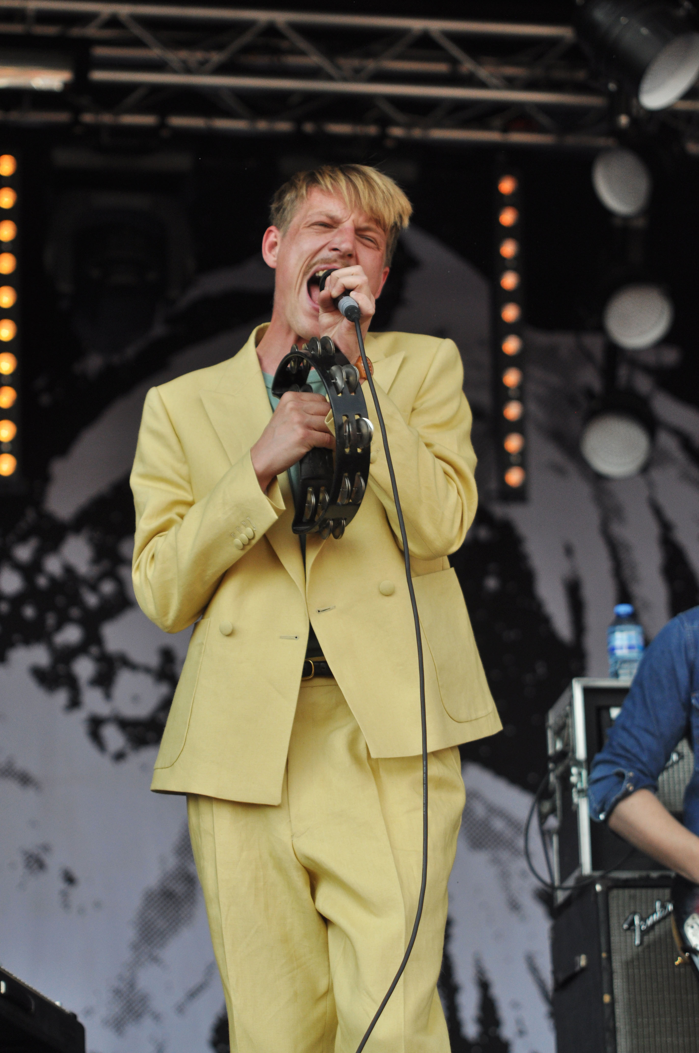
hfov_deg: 13.0
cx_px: 350
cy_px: 526
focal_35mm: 105
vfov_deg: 19.5
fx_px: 3066
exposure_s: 1/4000
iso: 500
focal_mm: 70
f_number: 2.8
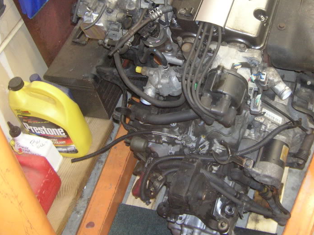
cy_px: 63
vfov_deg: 28.7
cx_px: 213
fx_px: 454
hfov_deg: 37.7
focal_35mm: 50
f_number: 2.9
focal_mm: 5.7
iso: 200
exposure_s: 1/12.2
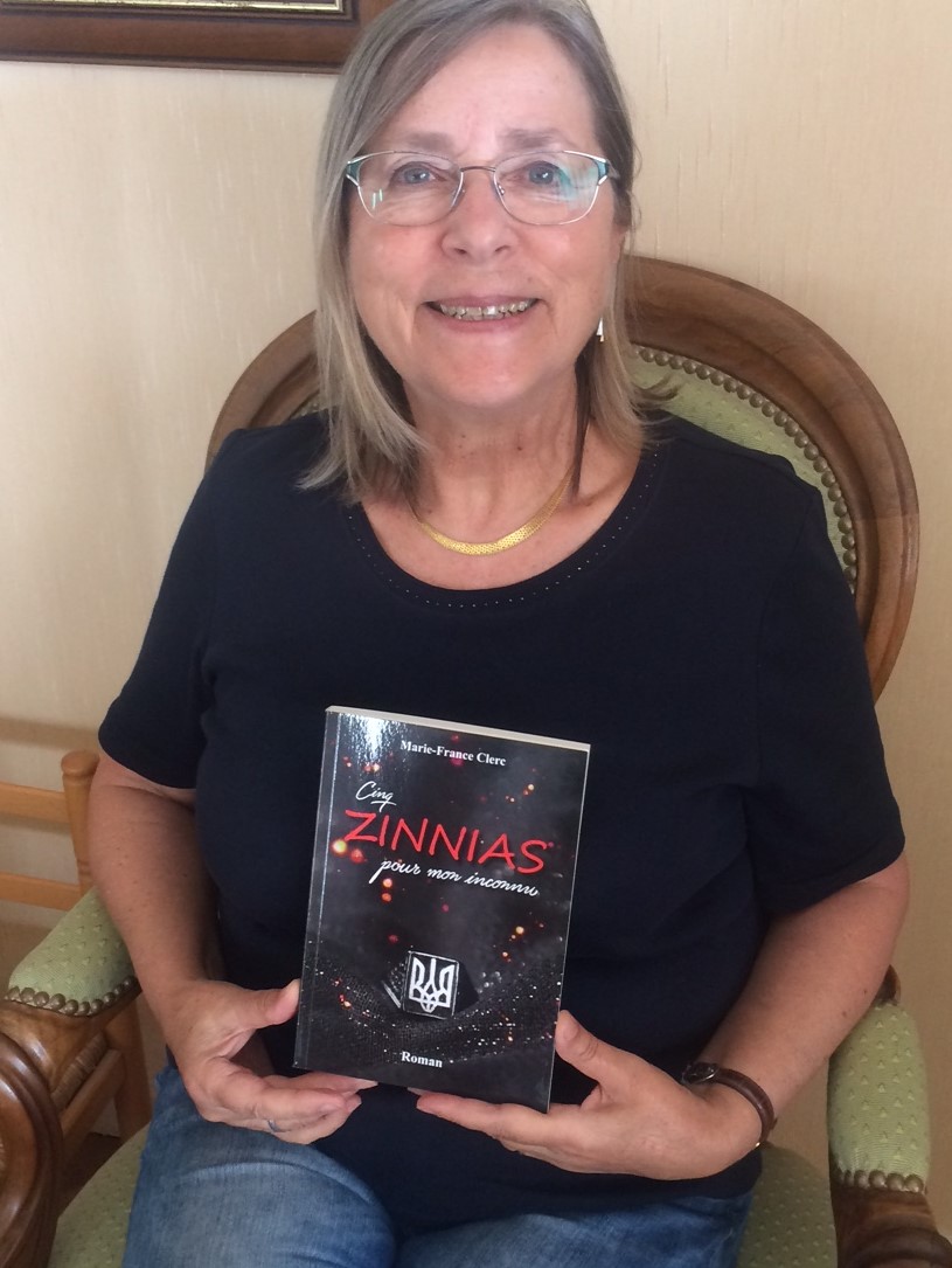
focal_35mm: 29
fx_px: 1062
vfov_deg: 61.6
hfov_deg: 48.3
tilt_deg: -30.1
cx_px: 476
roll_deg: +3.2
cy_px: 634
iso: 125
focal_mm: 4.15
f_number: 2.2
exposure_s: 1/33
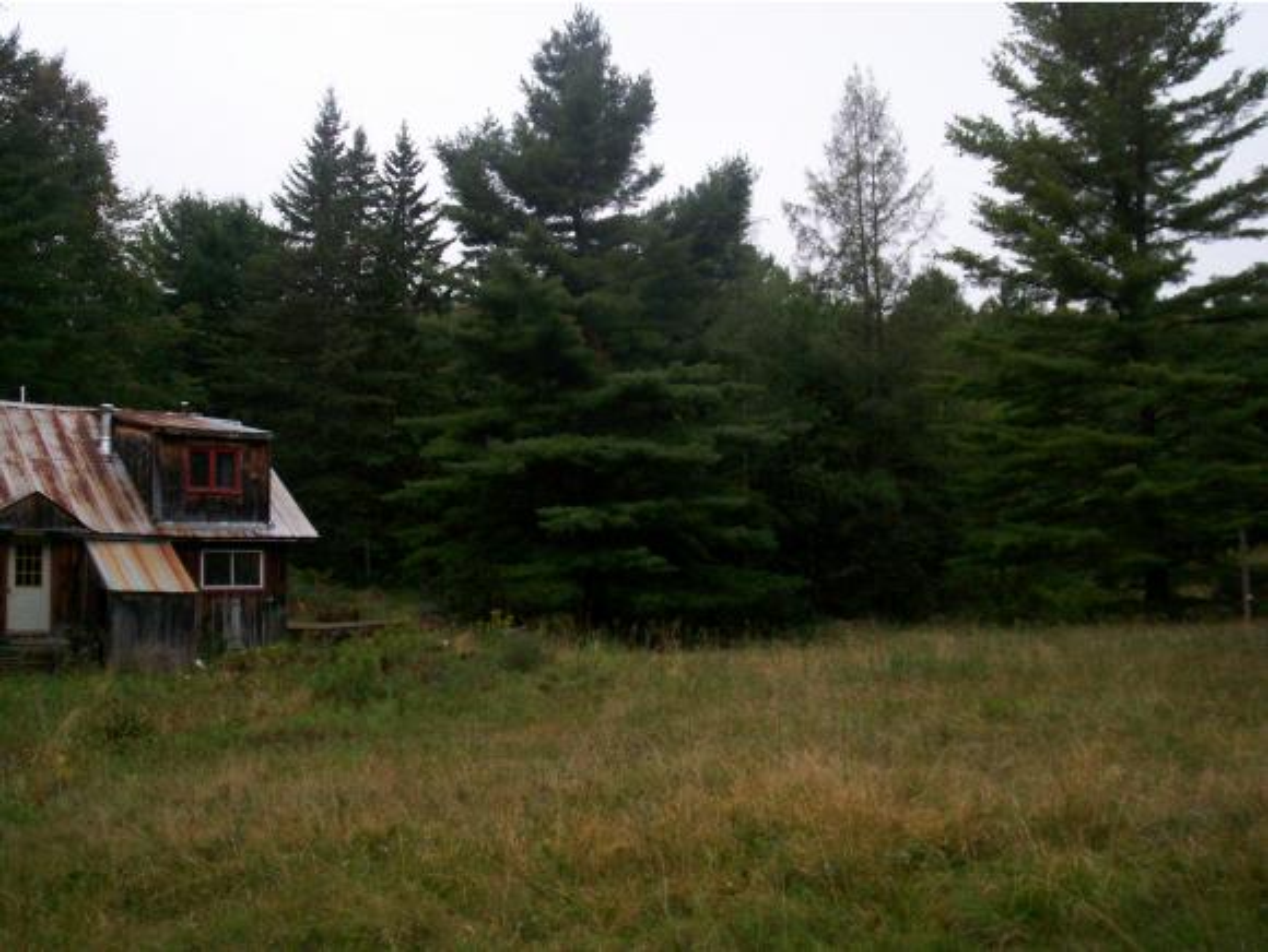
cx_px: 634
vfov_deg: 39.7
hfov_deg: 51.3
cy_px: 476
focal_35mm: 36
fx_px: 1320
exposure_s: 1/64
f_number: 4.5
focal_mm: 5.9
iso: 140
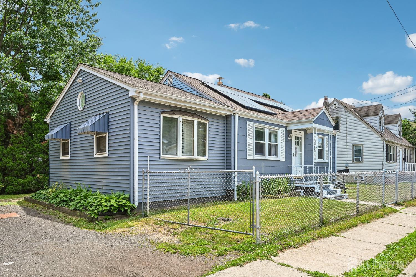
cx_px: 208
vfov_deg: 53.1
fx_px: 277
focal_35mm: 24
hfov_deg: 73.8
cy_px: 138
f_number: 8
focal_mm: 24
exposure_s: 1/800
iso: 800
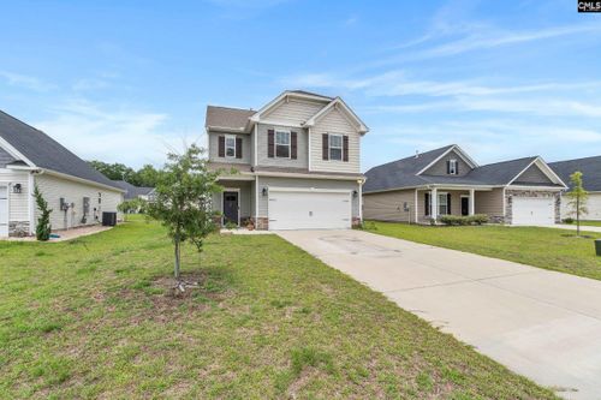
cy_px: 200
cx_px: 300
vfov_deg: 77.3
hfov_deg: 100.4
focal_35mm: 15
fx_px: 250
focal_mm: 10
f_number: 8
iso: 250
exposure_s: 1/800
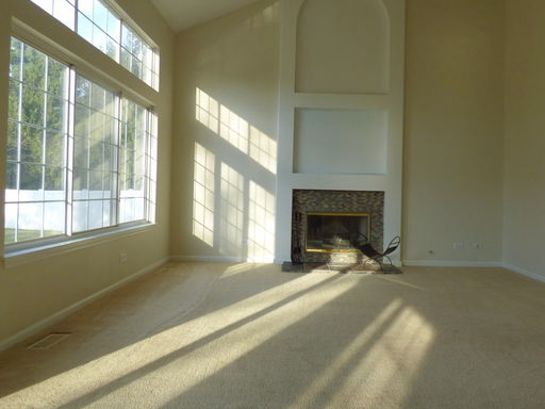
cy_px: 190
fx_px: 394
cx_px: 298
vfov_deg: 54.8
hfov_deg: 69.2
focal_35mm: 25
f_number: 2.8
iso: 100
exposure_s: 1/200
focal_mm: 3.58
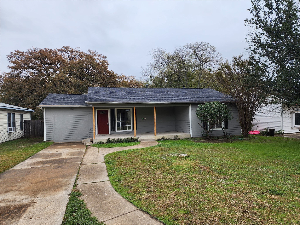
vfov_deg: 58.9
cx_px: 150
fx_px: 199
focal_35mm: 23
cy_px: 112
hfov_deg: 73.9
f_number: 1.8
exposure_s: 1/323
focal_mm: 6.4
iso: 12
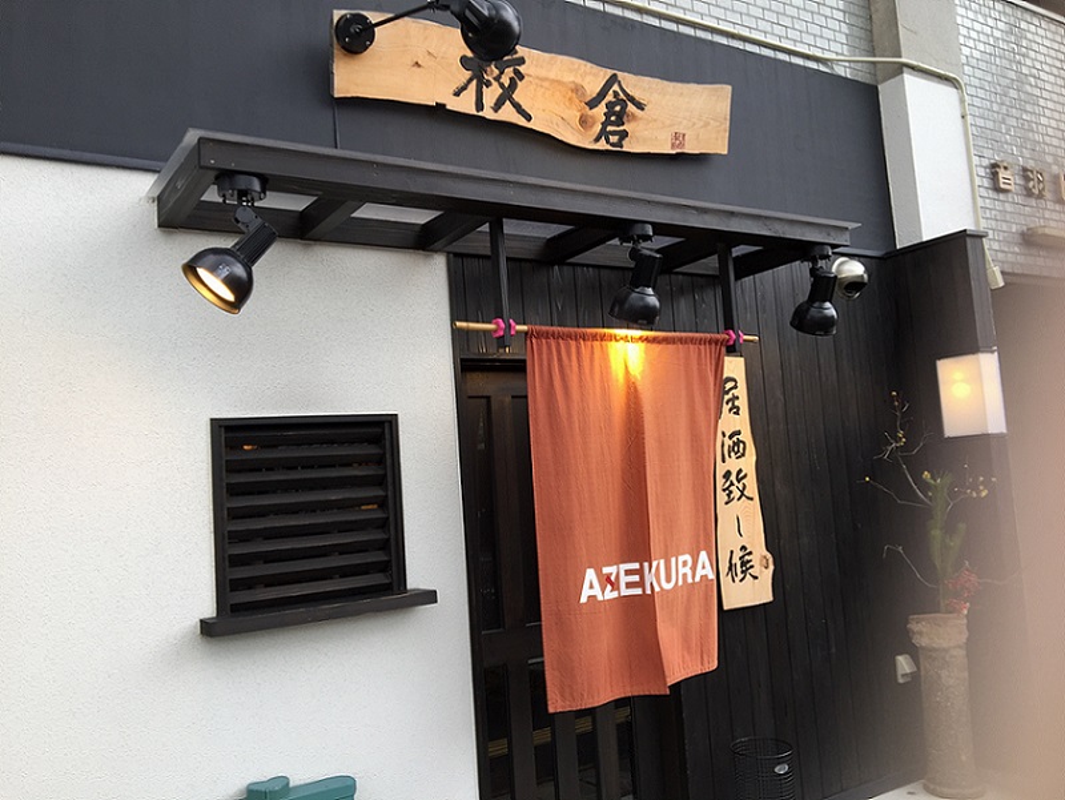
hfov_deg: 61.6
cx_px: 532
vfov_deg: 48.3
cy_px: 400
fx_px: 893
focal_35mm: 29
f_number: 2.2
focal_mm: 4.15
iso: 32
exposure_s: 1/123
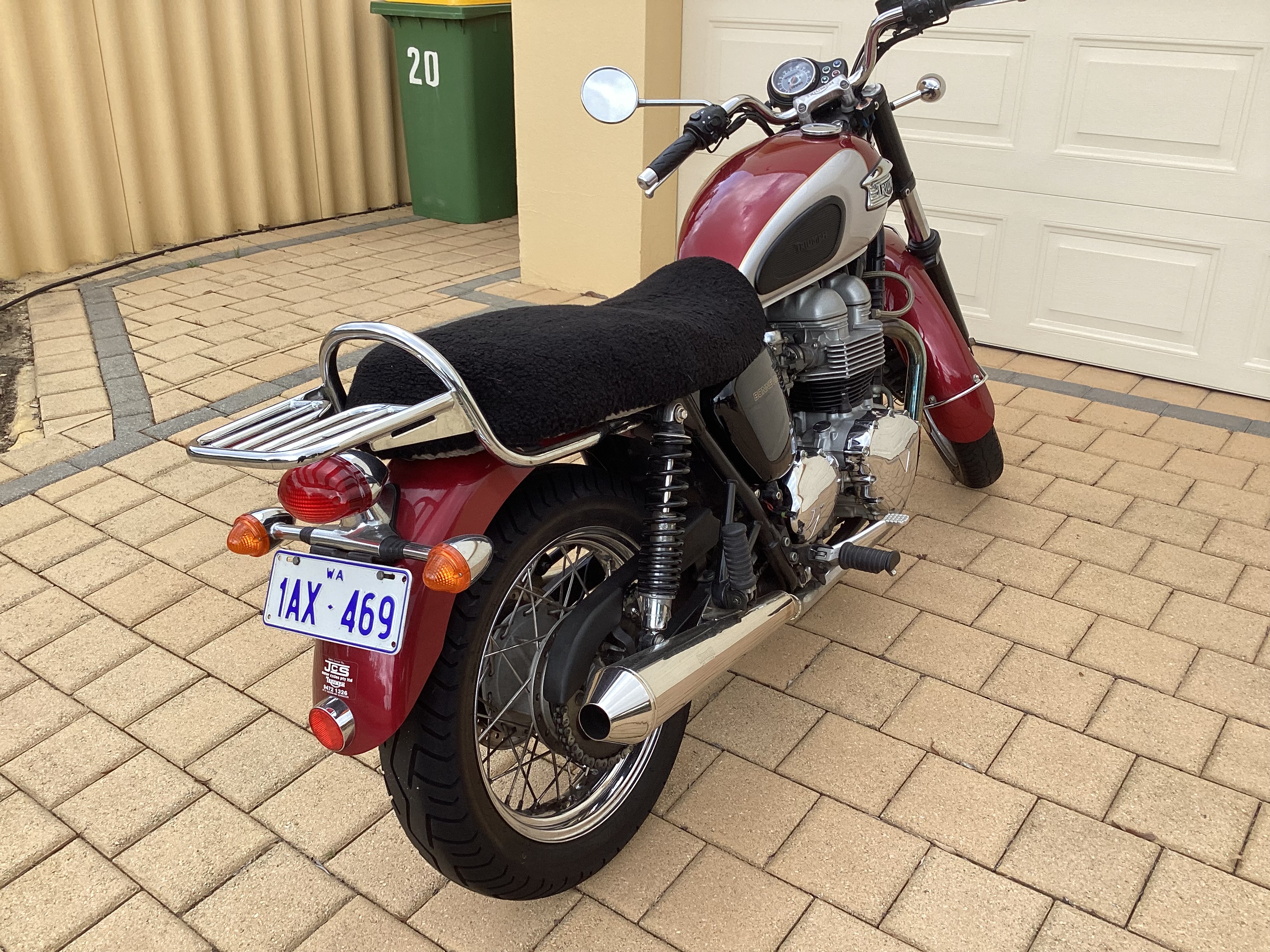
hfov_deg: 58.4
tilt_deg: -23.3
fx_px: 1137
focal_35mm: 31
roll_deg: -1.0
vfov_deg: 45.4
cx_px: 635
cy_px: 476
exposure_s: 1/394
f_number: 2.4
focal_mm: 3.3
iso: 25
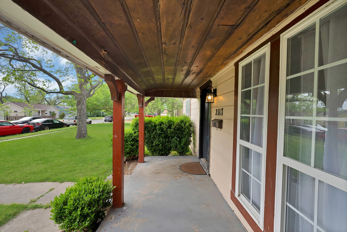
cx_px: 174
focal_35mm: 15
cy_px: 116
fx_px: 145
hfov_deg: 100.4
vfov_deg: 77.4
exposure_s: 1/125
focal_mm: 15
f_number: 9
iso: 640
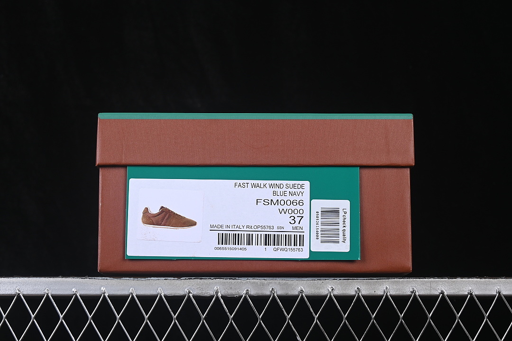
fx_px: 1067
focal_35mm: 75
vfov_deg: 18.2
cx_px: 256
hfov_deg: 27.0
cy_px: 170
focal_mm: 50
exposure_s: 1/80
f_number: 8
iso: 160
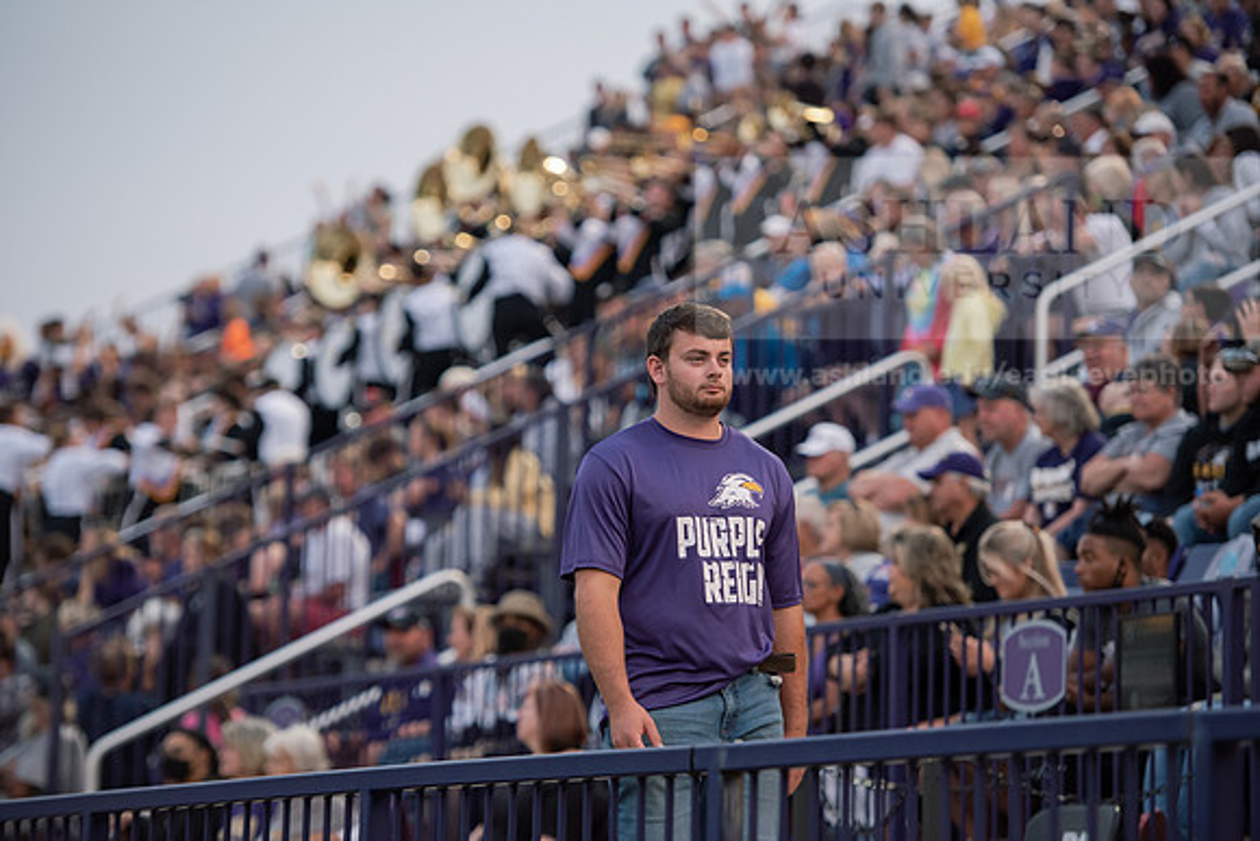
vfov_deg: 9.8
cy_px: 420
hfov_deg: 14.7
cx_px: 630
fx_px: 4901
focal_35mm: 140
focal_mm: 140
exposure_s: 1/800
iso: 2000
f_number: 3.2
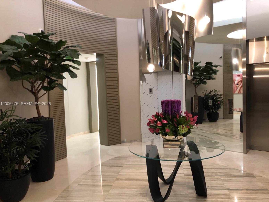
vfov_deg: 48.2
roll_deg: +0.8
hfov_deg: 61.7
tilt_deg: -4.3
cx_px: 136
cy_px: 104
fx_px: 225
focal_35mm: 29
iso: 100
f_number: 1.8
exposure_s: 1/15
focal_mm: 4
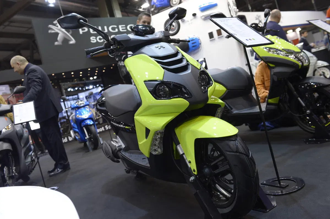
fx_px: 284
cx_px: 165
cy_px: 110
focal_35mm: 31
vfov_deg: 42.2
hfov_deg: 60.3
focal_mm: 31
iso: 1000
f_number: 5
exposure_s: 1/160
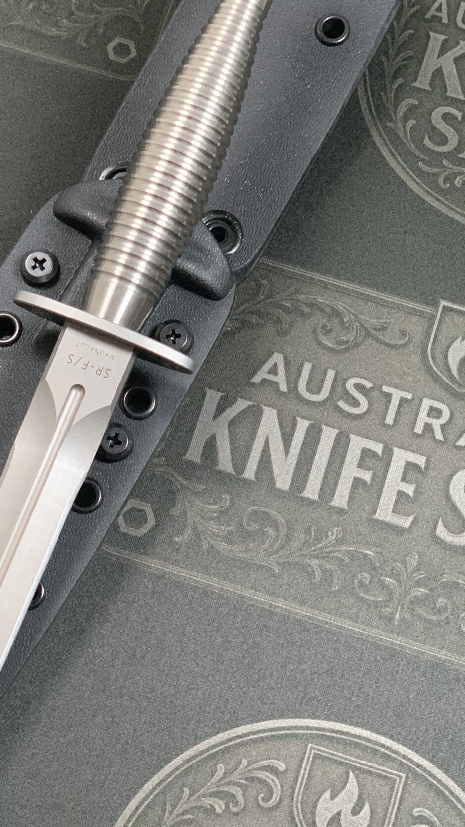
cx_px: 47
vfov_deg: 24.5
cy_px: 437
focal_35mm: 87
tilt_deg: -71.2
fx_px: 1907
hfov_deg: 13.8
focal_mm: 6
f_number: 2.4
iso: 400
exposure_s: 1/57
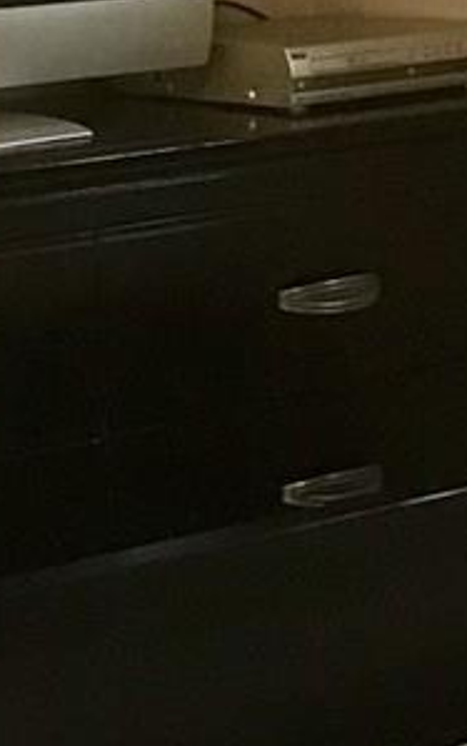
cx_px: 170
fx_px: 2687
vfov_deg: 15.8
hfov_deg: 9.9
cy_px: 407
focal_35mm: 132
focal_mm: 3.3
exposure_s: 1/30
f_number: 2.4
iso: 125
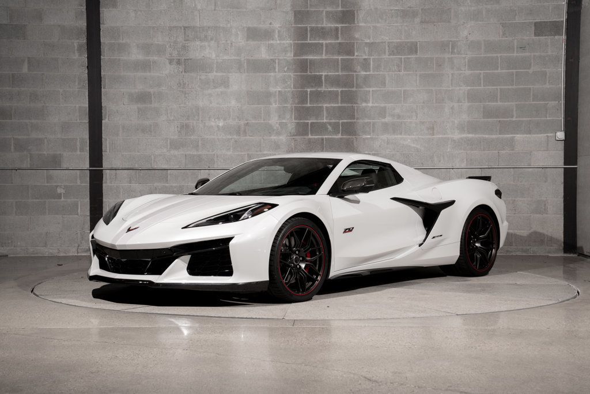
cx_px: 295
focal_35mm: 56
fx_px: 918
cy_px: 197
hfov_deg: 35.6
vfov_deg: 24.2
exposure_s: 1/50
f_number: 9
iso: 160
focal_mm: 56
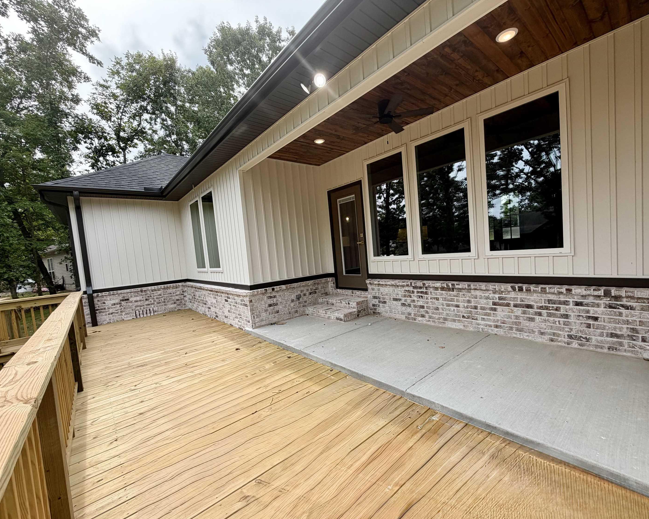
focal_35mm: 15
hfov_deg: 96.7
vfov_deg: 84.0
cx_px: 343
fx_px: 288
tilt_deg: -4.1
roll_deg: +5.3
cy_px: 266
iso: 40
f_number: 2.2
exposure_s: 1/531
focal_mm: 2.22
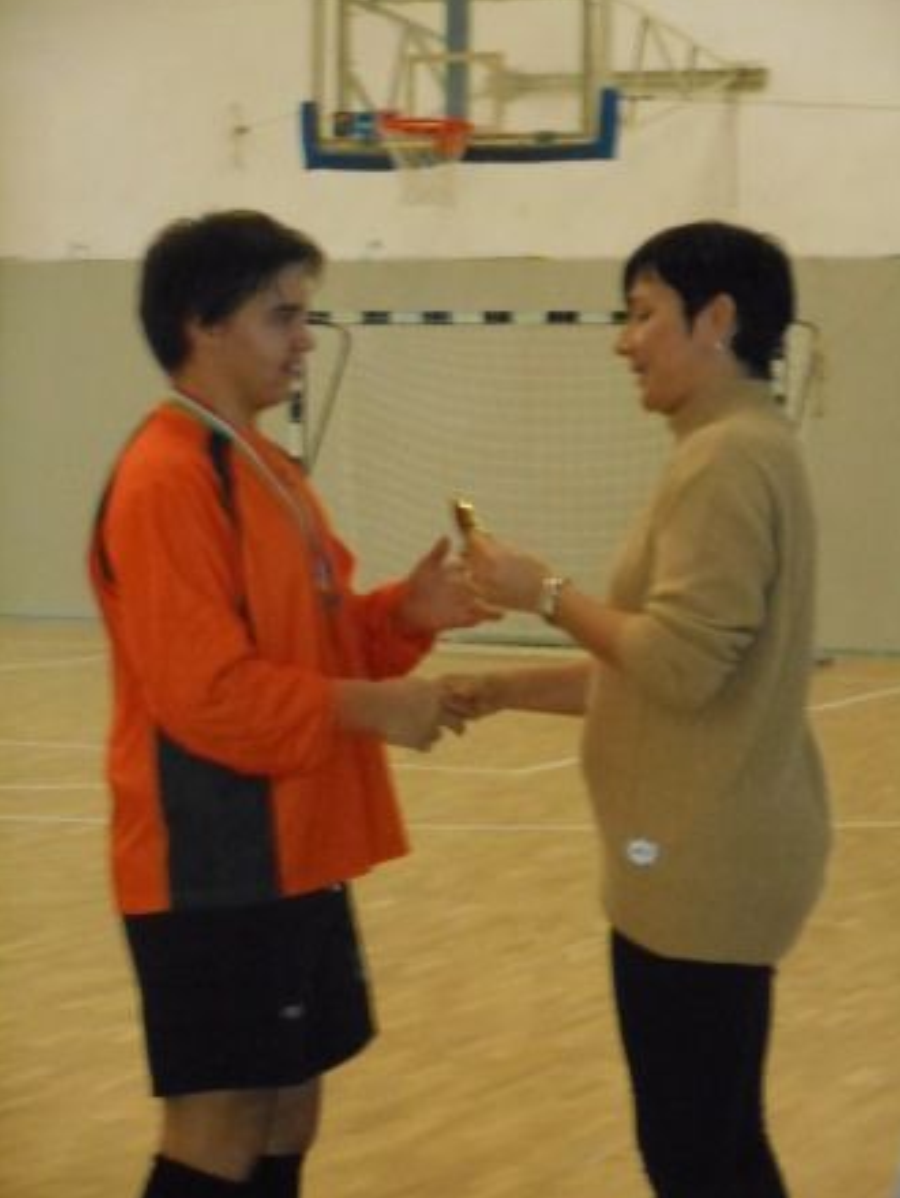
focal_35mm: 104
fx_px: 3600
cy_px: 595
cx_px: 453
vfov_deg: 18.9
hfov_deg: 14.2
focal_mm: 18.2
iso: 1400
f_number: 5.8
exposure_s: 1/60
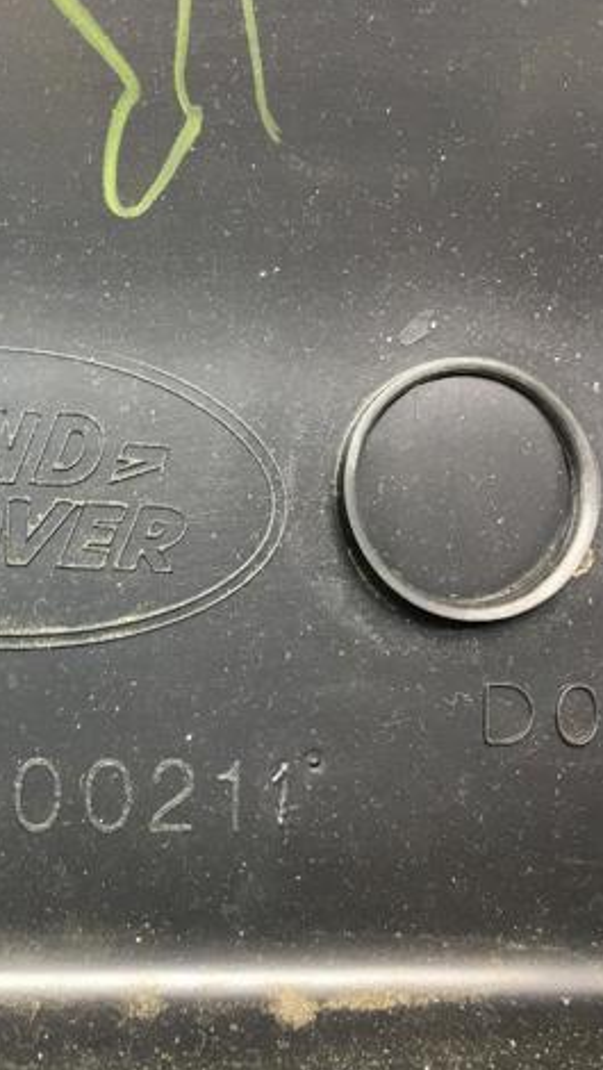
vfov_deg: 47.3
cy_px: 528
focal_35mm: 43
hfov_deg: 26.2
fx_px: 1220
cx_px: -9
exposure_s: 1/33
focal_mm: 4.15
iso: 80
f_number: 2.2
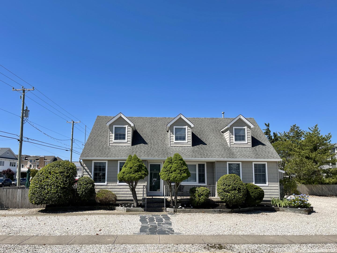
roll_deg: -0.1
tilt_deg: +9.2
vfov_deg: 53.1
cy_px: 126
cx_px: 168
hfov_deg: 67.3
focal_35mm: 26
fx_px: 253
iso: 32
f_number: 1.6
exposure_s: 1/3003
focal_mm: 5.1
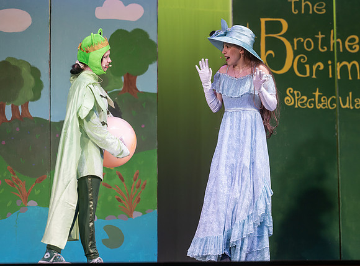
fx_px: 1749
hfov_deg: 11.7
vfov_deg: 8.7
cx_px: 223
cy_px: 122
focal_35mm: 169
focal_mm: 135
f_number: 2.8
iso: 250
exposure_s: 1/250
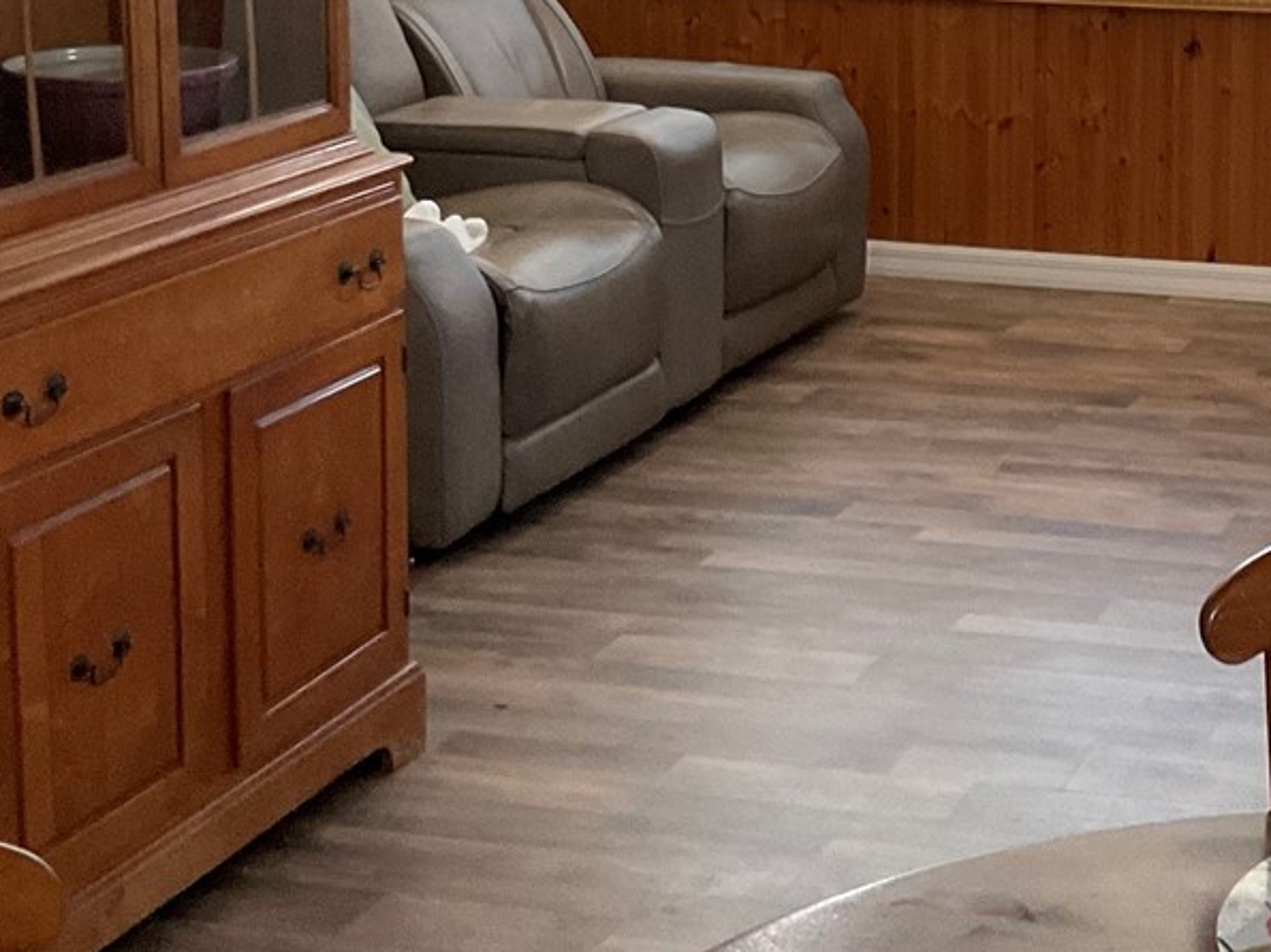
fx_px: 2863
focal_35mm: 78
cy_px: 32
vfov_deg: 18.5
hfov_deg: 23.9
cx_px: 1269
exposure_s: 1/60
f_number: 1.8
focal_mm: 3
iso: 100
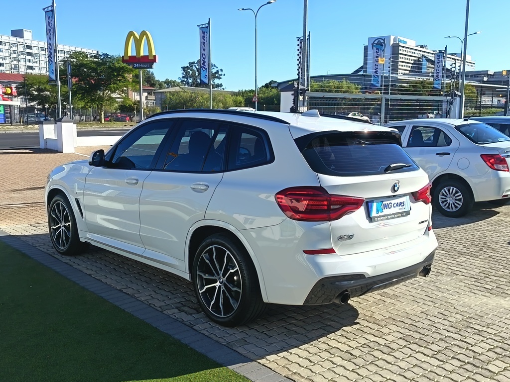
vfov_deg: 38.7
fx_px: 545
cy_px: 191
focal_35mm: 37
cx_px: 255
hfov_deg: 50.1
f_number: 1.75
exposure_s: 1/587
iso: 100
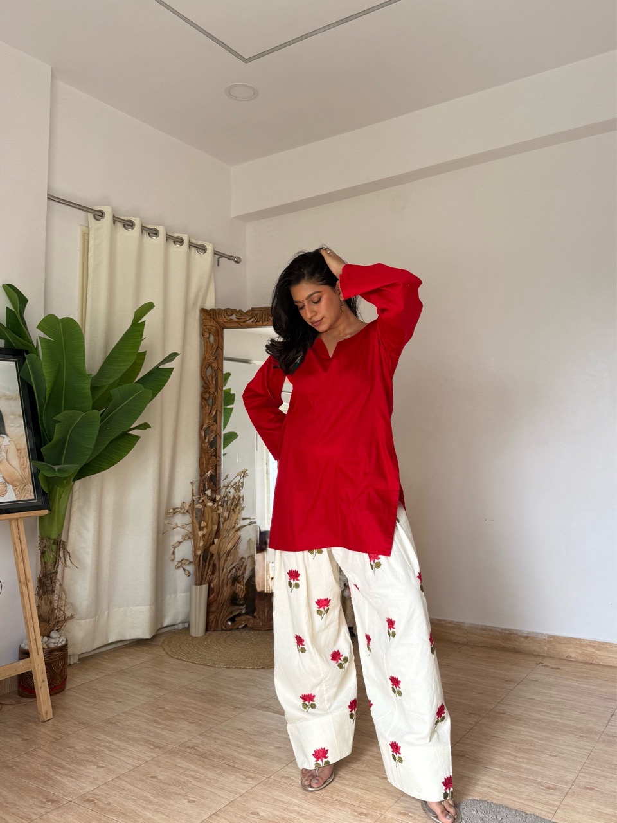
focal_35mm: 24
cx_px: 308
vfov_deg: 71.6
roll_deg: +0.5
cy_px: 412
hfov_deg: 56.8
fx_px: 570
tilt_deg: +6.4
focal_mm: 6.76
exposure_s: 1/194
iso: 64
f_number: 1.78
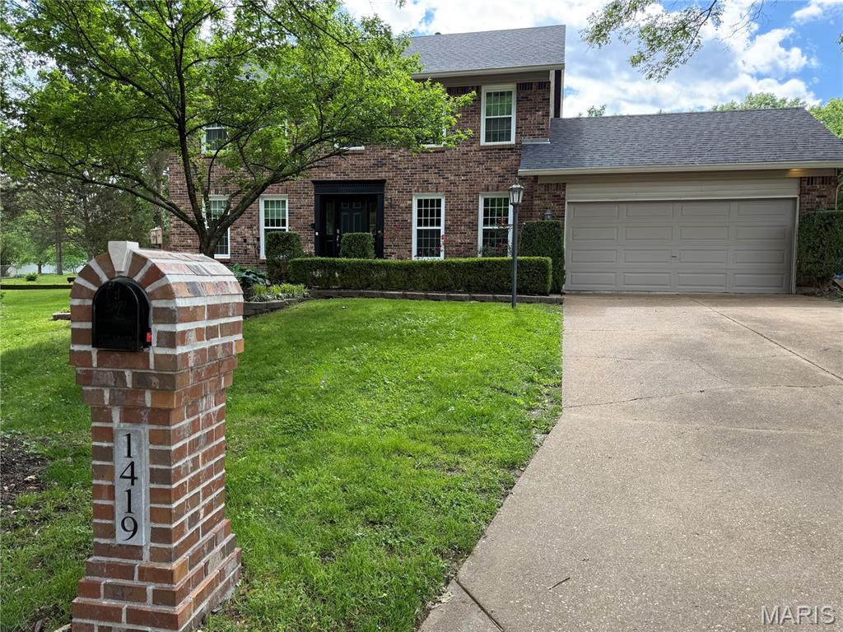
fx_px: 584
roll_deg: -0.8
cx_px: 422
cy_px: 316
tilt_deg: -3.7
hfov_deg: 71.6
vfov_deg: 56.8
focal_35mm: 24
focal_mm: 6.76
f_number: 1.78
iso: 80
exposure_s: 1/665
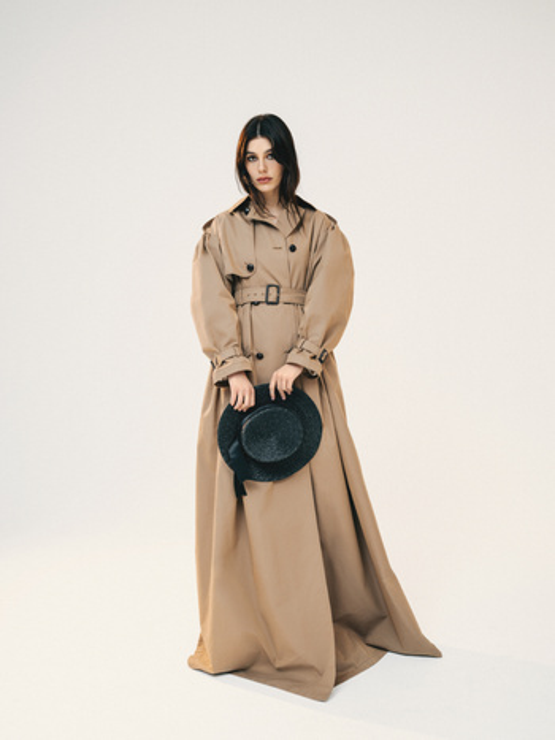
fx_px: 770
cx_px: 278
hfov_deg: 39.6
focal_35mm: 36
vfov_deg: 51.4
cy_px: 370
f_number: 4
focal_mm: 45
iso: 1250
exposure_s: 1/400
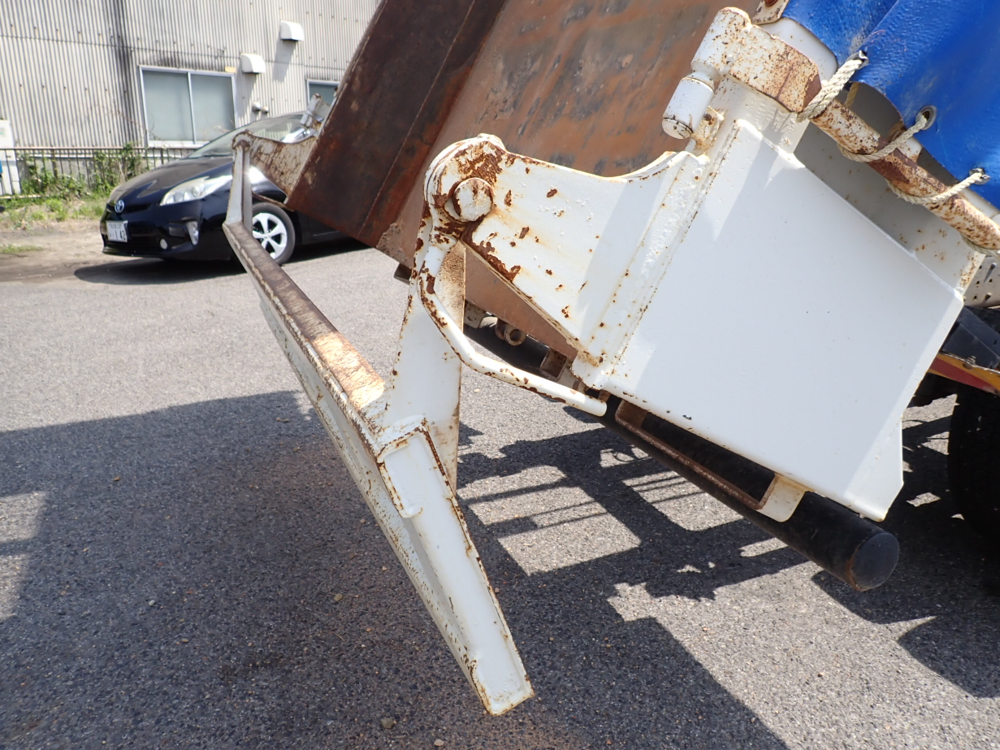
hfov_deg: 67.3
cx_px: 501
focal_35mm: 26
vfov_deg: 53.0
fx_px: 751
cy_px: 362
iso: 100
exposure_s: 1/800
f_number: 2.8
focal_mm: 4.5
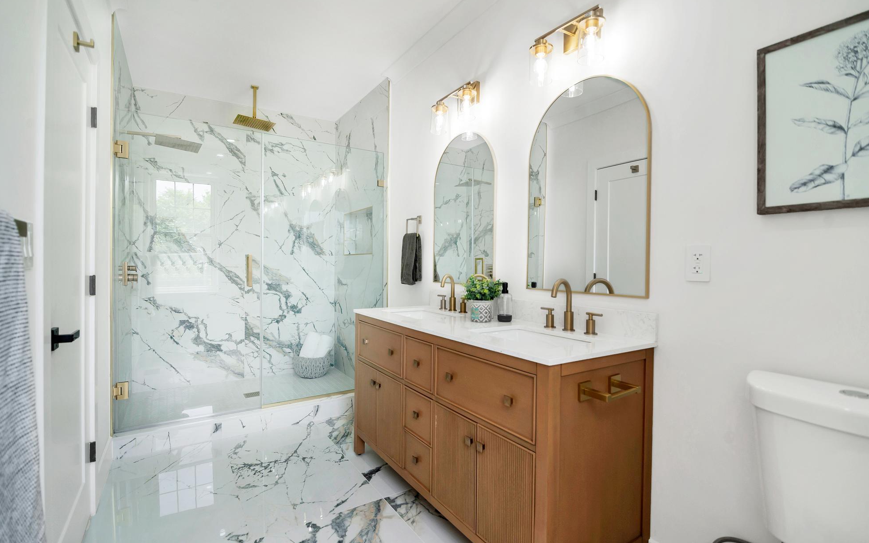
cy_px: 283
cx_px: 436
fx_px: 403
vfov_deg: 68.0
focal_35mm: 17
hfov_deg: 94.4
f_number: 5.6
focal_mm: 16
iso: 320
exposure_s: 1/125
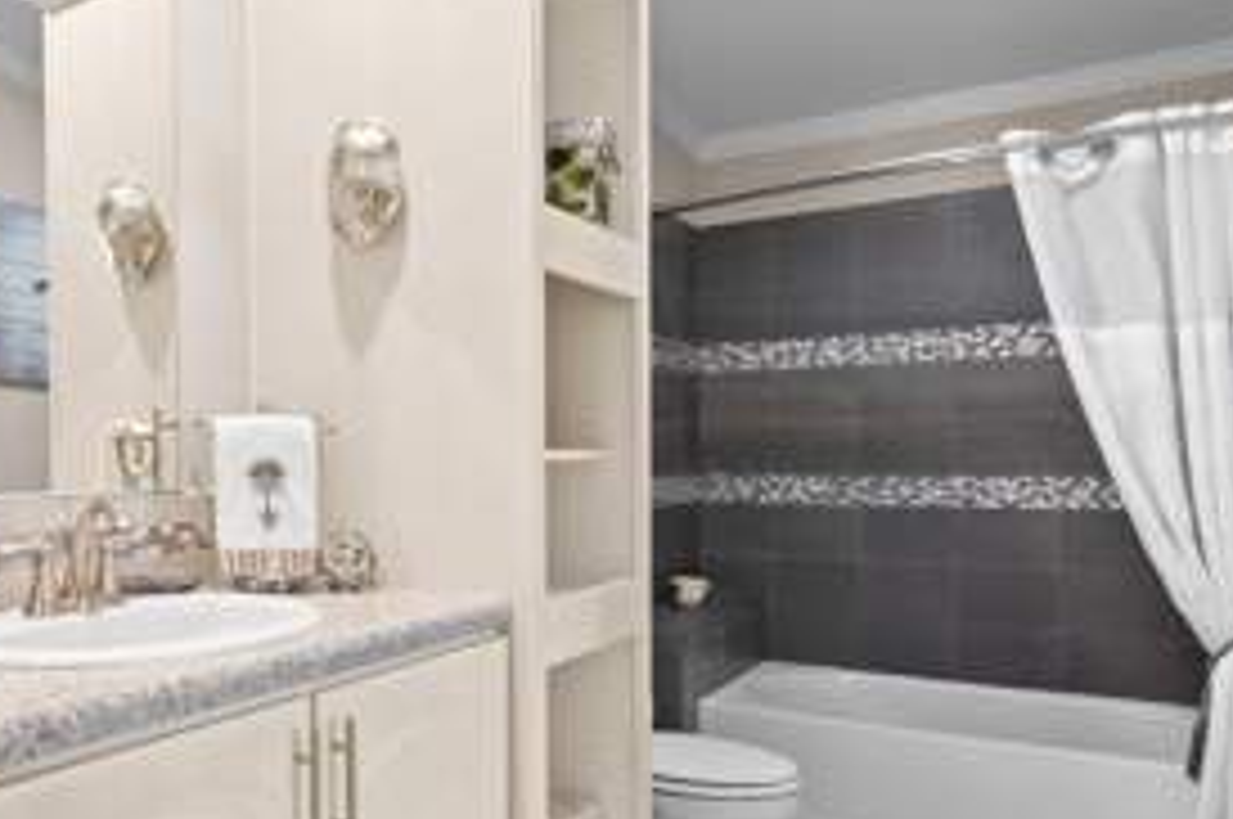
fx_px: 958
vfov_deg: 46.1
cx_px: 436
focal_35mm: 28
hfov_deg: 64.2
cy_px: 475
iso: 250
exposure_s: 3.2
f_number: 9
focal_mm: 16
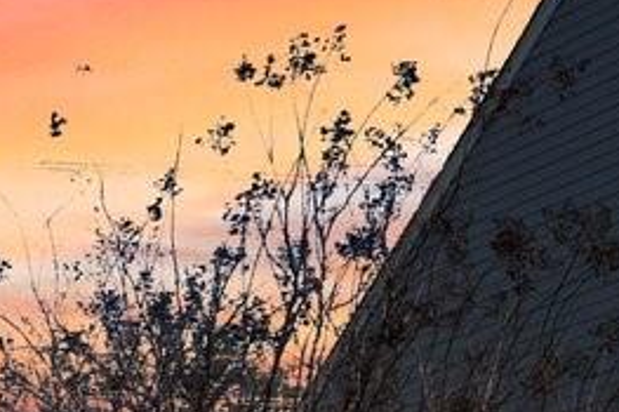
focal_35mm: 218
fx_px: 3746
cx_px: -1153
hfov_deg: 8.2
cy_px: 723
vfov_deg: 6.2
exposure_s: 1/640
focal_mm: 10.26
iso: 100
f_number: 6.3
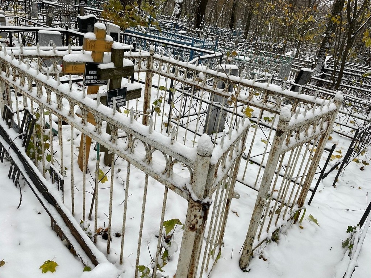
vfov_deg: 53.1
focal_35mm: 26
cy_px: 139
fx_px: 279
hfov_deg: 67.3
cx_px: 186
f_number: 1.6
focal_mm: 4.2
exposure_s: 1/186
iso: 32
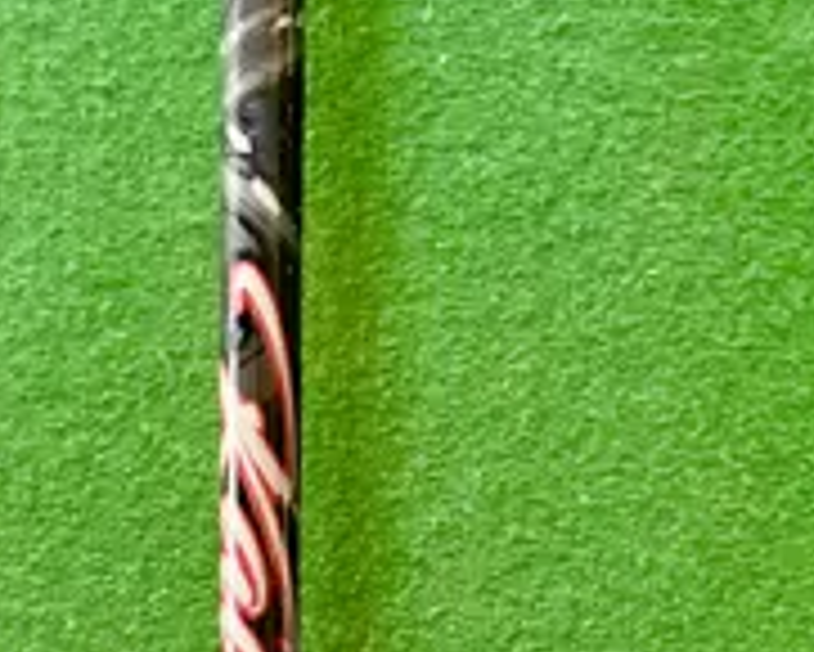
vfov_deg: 12.3
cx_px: 265
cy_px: 656
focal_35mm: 124
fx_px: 2989
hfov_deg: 15.5
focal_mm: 6.76
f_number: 1.78
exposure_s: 1/30
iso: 640
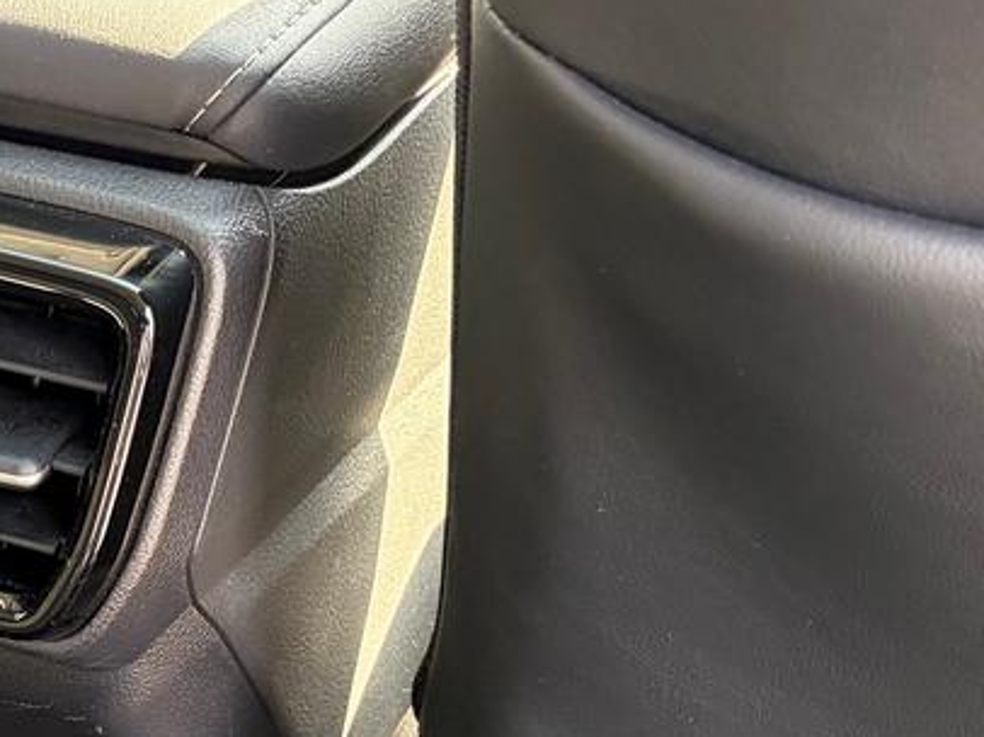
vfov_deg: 17.4
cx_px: -102
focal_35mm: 82
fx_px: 2330
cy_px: 802
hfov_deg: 22.5
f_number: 1.6
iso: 200
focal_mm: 5.96
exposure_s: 1/60
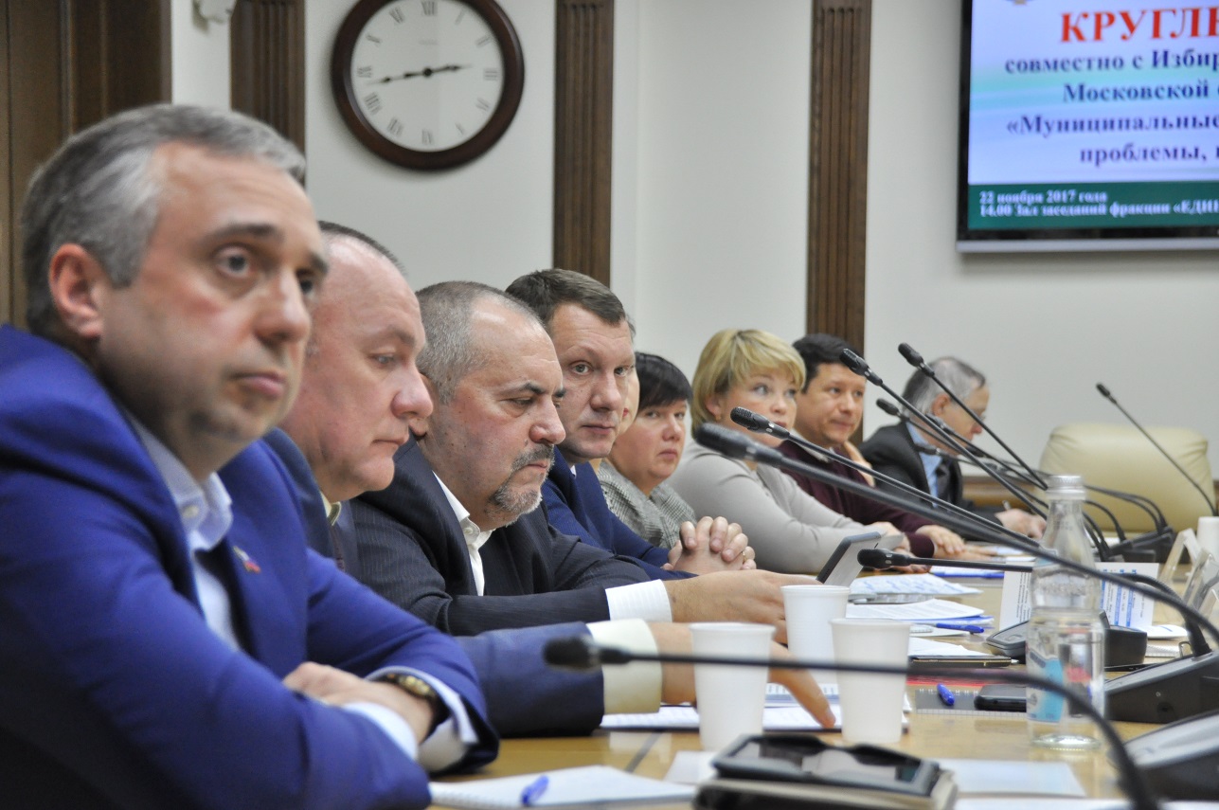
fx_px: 3145
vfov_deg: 14.7
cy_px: 405
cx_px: 610
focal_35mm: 93
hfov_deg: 21.9
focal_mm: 62
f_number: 4.8
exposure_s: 1/160
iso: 1000
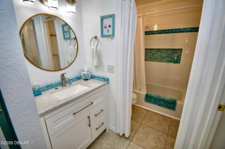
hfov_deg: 100.5
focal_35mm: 15
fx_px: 94
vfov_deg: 77.1
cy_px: 74
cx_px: 112
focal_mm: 10
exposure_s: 1/50
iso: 180
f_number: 5
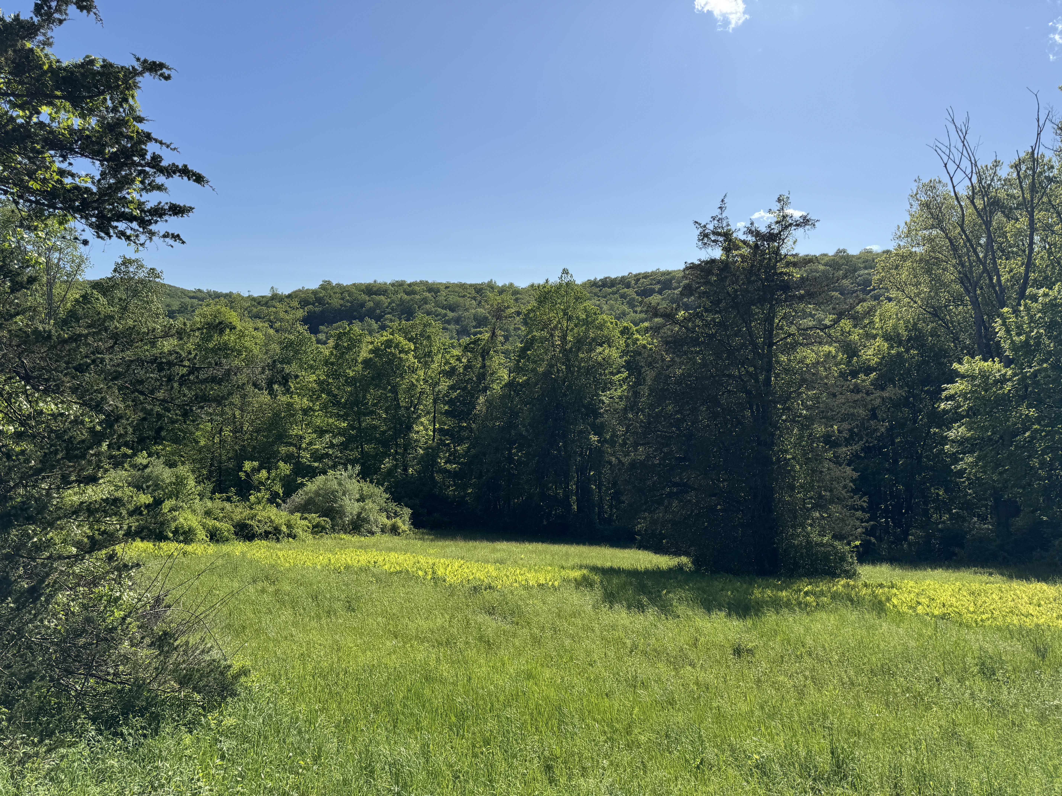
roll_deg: -1.1
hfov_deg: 71.6
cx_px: 531
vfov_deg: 56.8
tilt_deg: -2.3
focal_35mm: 24
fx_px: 736
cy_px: 398
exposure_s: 1/5814
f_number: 1.78
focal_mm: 6.76
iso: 80
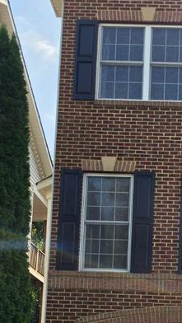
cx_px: 198
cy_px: 330
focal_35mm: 69
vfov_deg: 28.5
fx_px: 591
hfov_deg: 17.0
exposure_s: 1/7939
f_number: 1.4
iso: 50
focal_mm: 6.5
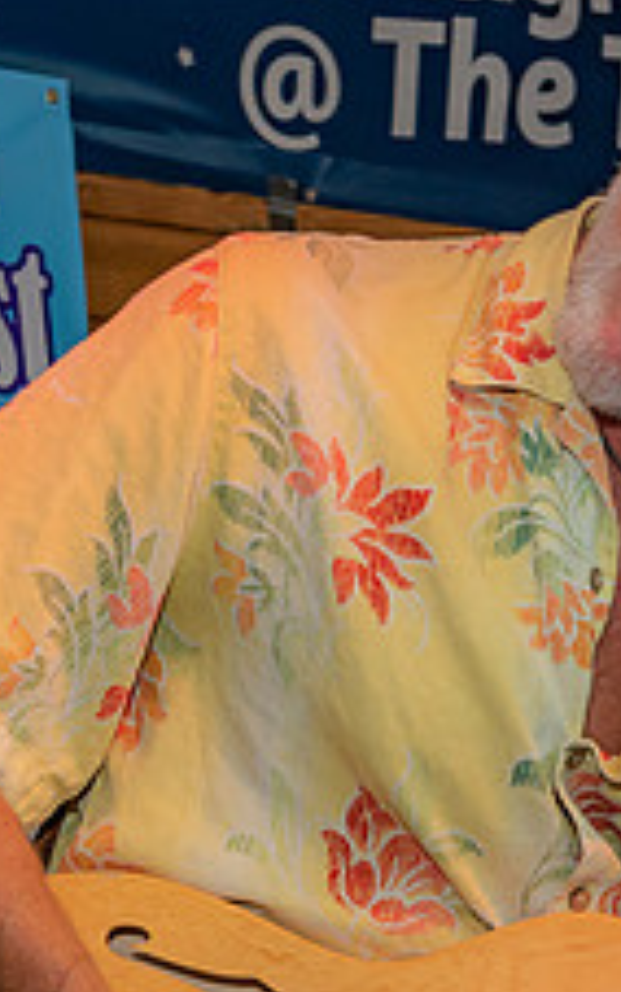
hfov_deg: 10.2
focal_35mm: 128
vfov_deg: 16.2
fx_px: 3464
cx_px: 321
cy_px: 798
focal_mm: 40
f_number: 5.6
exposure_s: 1/160
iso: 800
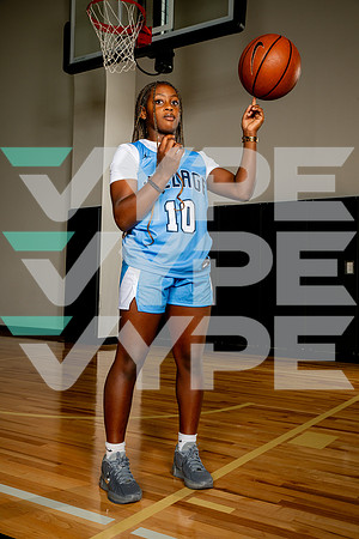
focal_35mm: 36
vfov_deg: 53.1
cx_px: 180
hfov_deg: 36.9
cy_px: 270
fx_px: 538
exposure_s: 1/500
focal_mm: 36
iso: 250
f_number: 8
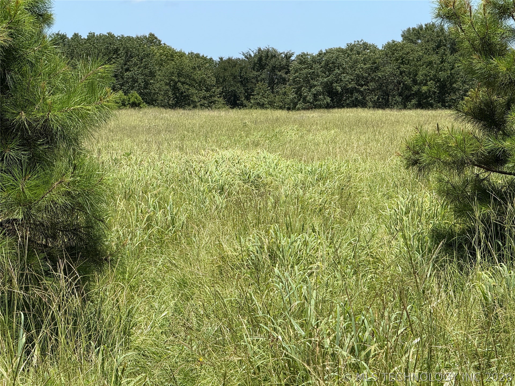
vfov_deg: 12.3
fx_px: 1785
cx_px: 258
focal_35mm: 120
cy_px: 193
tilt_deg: -1.4
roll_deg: -0.5
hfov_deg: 16.4
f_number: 2.8
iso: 64
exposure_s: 1/1342
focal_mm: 15.66
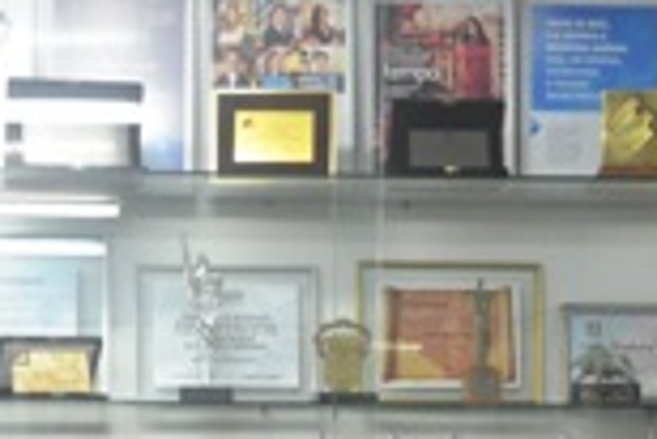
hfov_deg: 18.2
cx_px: 183
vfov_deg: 11.0
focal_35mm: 112
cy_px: 906
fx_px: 2046
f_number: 3.5
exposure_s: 1/50
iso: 400
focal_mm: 18
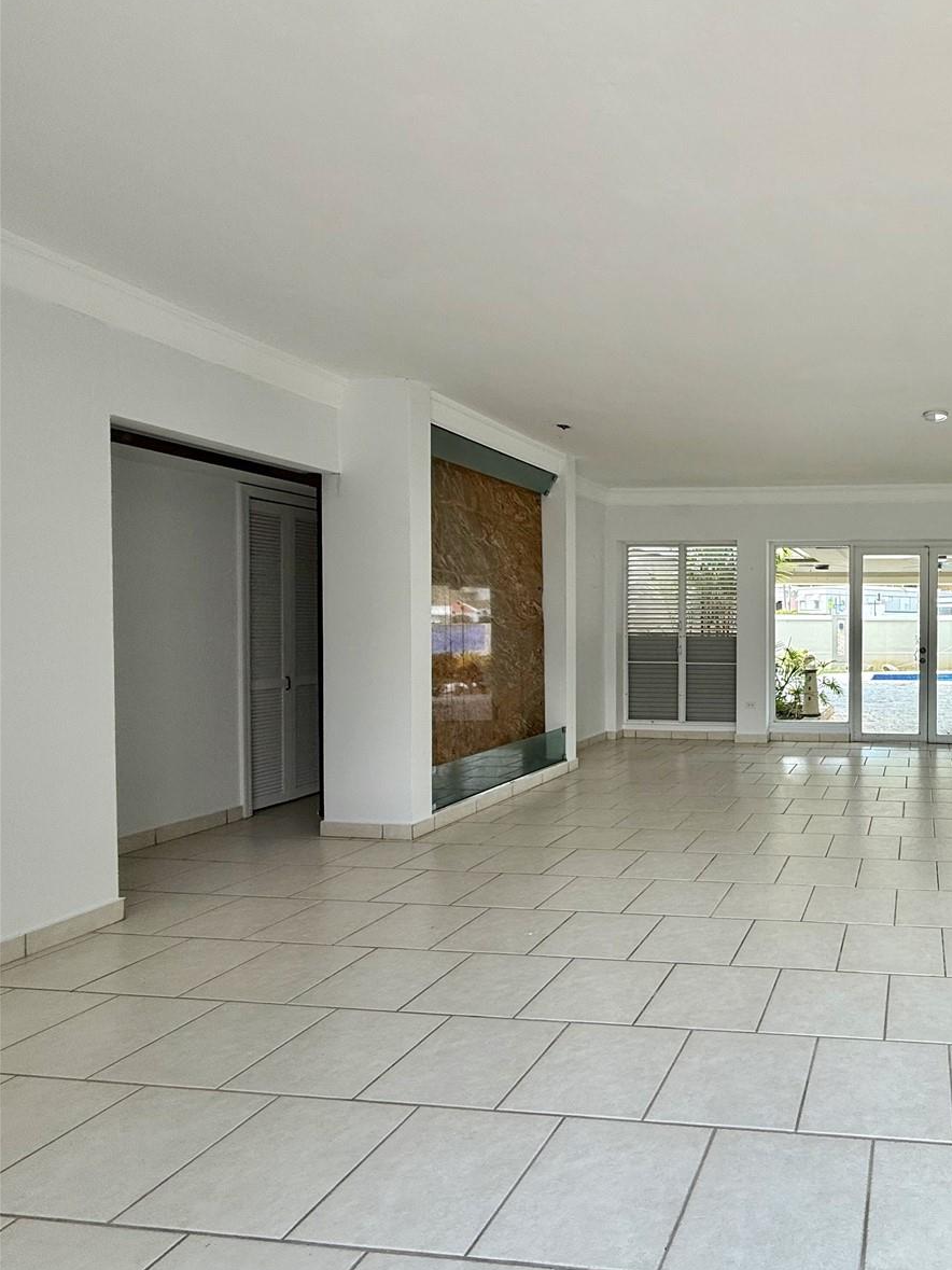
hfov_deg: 58.5
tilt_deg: -0.6
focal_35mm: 19
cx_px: 860
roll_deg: -0.2
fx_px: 697
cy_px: 633
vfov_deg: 84.7
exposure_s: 1/129
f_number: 2.2
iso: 64
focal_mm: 2.22
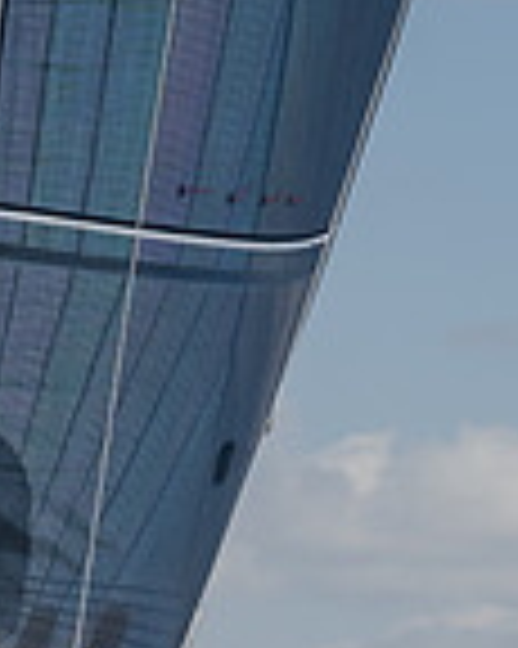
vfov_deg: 3.3
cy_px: 1071
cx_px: -233
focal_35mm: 587
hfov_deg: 2.6
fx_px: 11261
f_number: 6.3
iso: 100
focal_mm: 120
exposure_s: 1/250
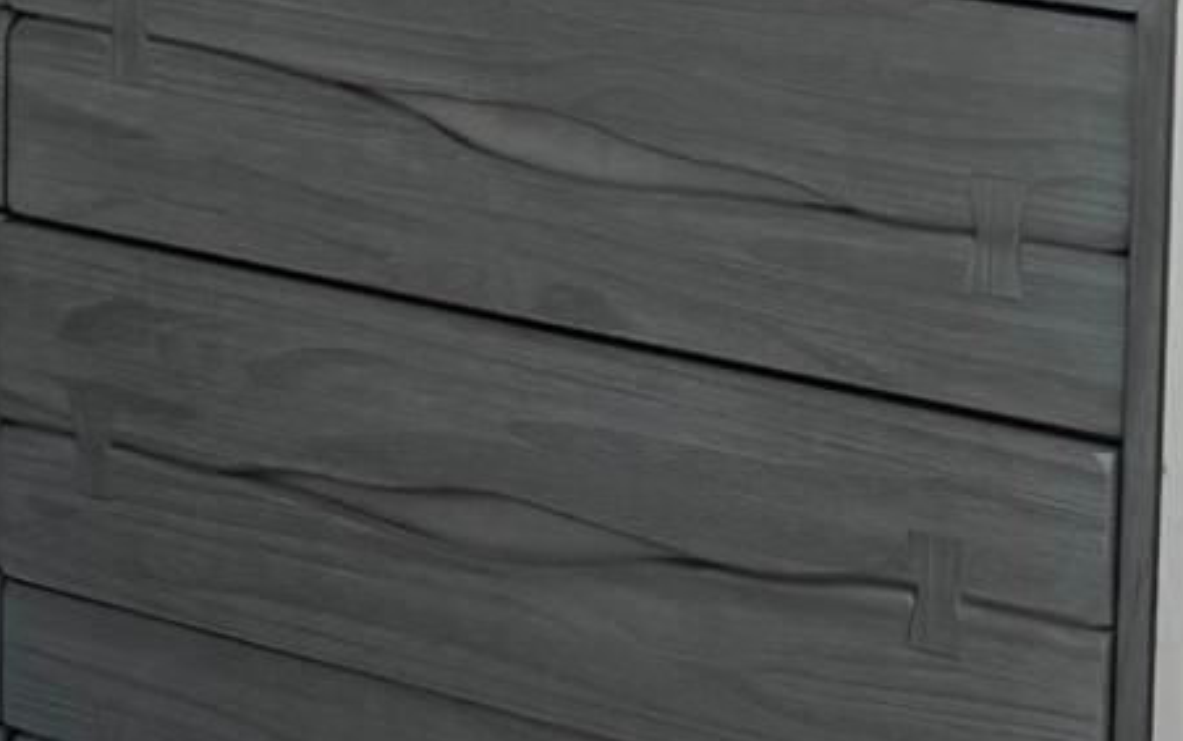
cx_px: -1542
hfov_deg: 11.1
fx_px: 5226
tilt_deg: -2.9
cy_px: -678
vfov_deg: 7.8
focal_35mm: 162
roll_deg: +1.0
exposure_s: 1/121
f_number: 1.78
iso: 64
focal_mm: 6.76
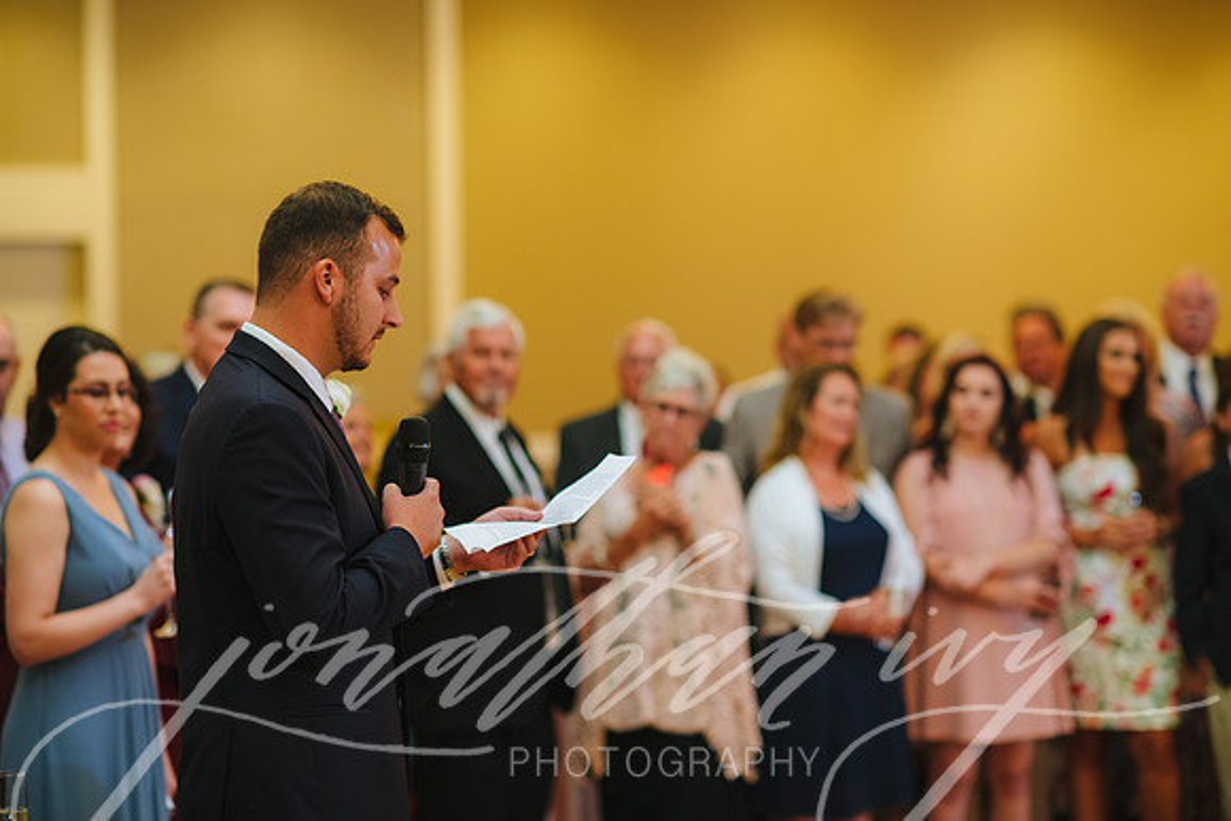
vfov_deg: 16.1
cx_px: 616
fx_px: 2907
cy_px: 410
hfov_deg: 23.9
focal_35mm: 85
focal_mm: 85
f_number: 2.2
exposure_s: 1/80
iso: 800
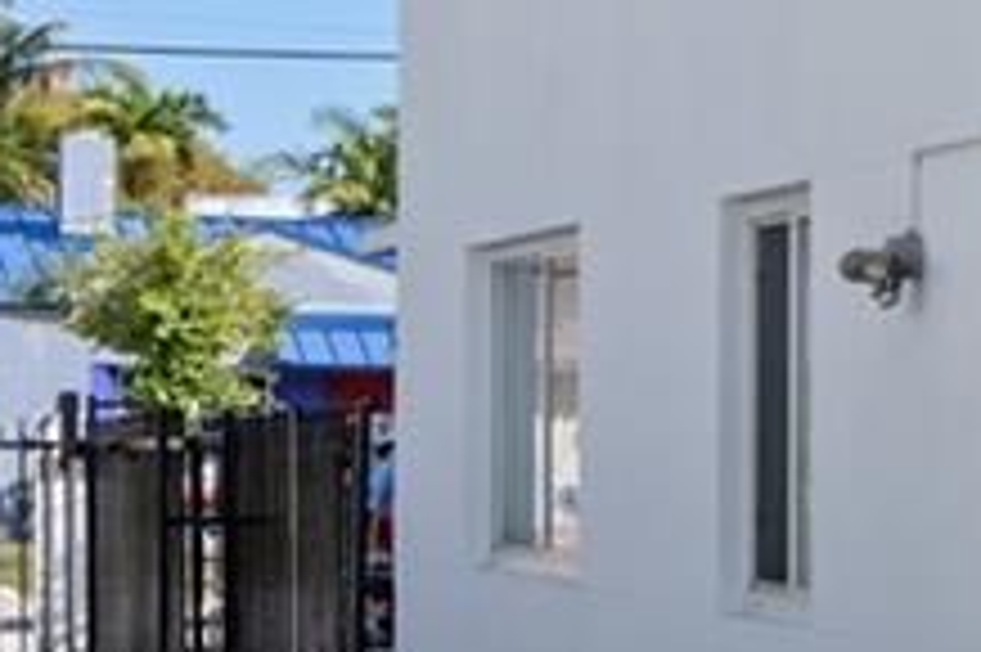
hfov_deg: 13.9
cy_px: -229
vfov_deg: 12.0
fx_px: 2995
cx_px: 2254
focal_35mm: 110
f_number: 5.6
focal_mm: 15
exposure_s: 1/250
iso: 100
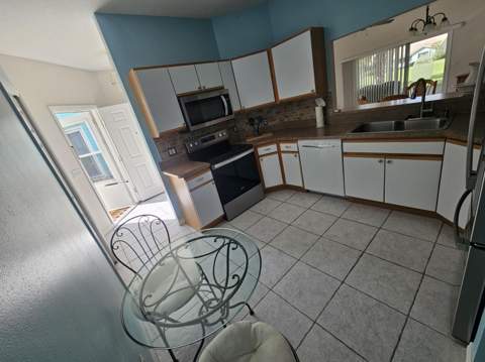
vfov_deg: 89.8
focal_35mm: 13
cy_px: 181
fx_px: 182
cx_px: 242
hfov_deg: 106.2
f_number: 2.2
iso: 50
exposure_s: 1/189
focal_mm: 2.2
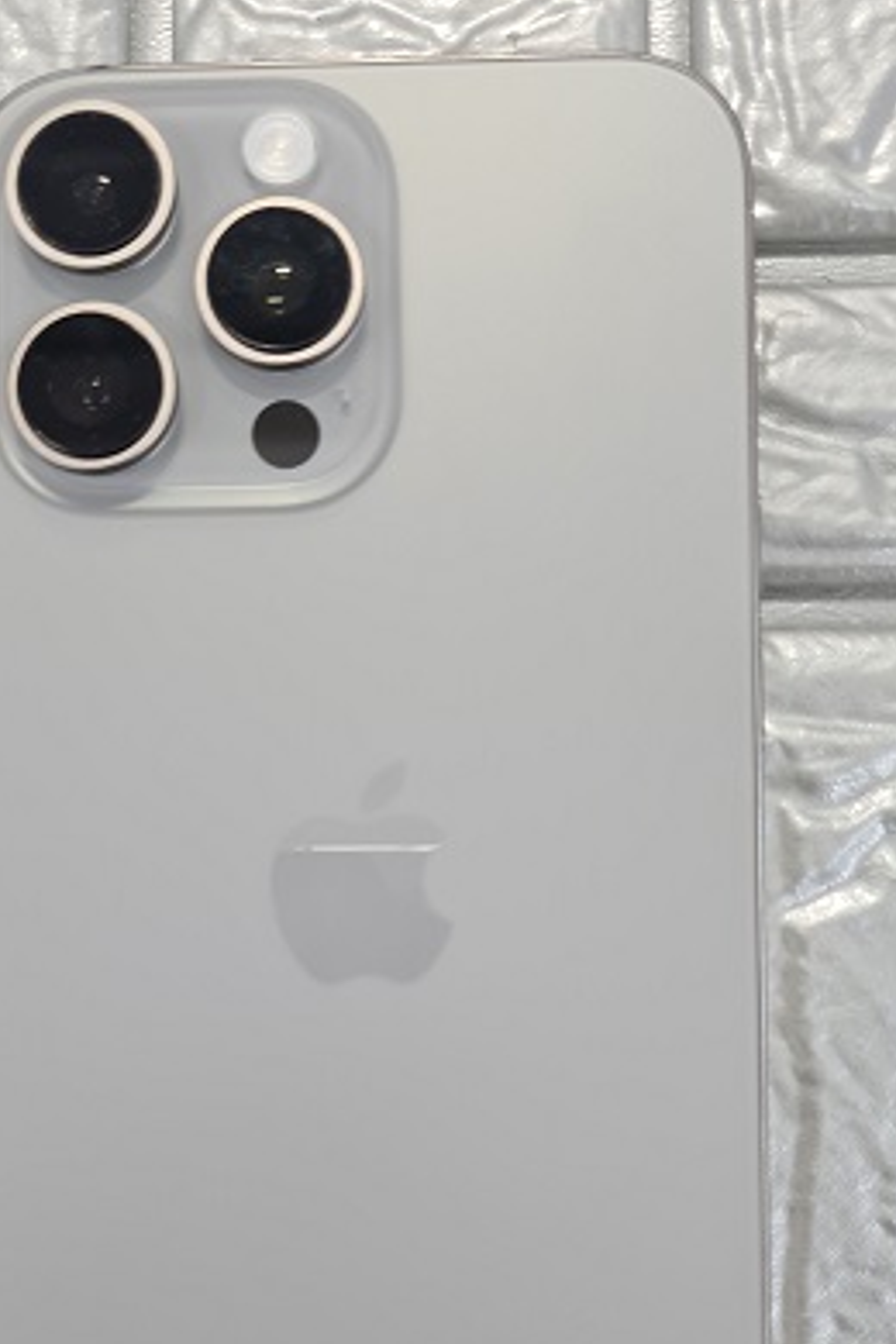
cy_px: 939
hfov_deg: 31.9
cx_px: 438
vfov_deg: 45.4
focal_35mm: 42
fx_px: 1568
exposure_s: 1/60
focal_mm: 5.4
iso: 80
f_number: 1.8
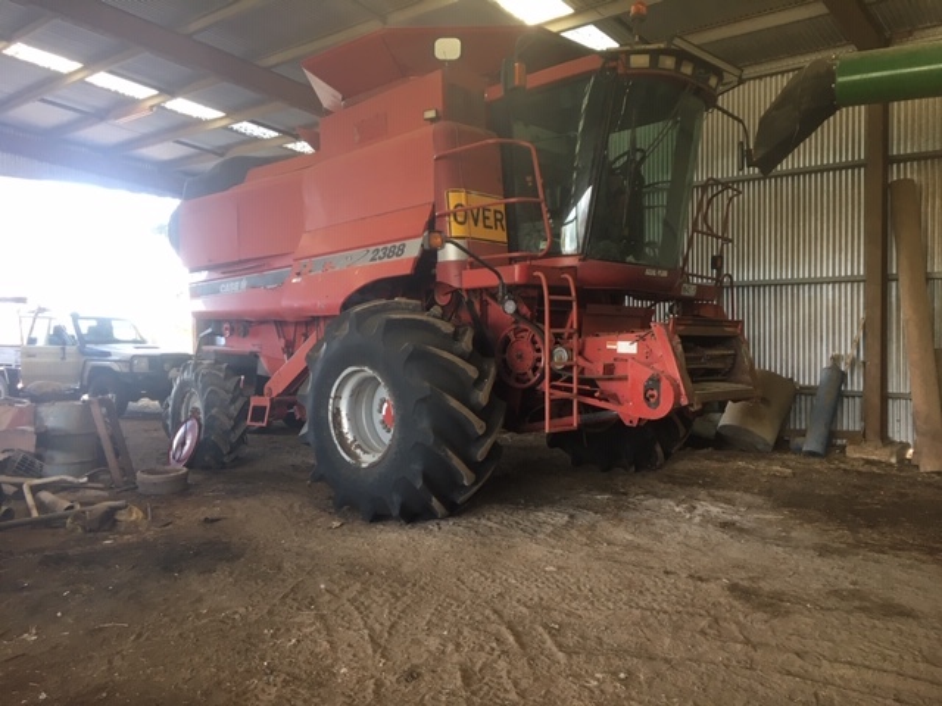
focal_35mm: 29
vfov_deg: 48.2
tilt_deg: -0.6
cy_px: 353
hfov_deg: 61.7
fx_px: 789
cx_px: 471
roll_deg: -0.2
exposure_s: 1/33
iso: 32
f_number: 2.2
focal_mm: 4.15
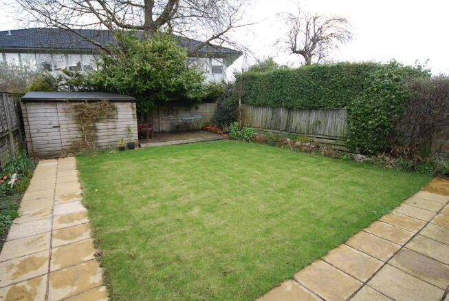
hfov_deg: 89.9
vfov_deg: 67.5
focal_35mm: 18
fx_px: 225
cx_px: 224
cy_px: 150
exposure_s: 1/100
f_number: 5
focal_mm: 12
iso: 200
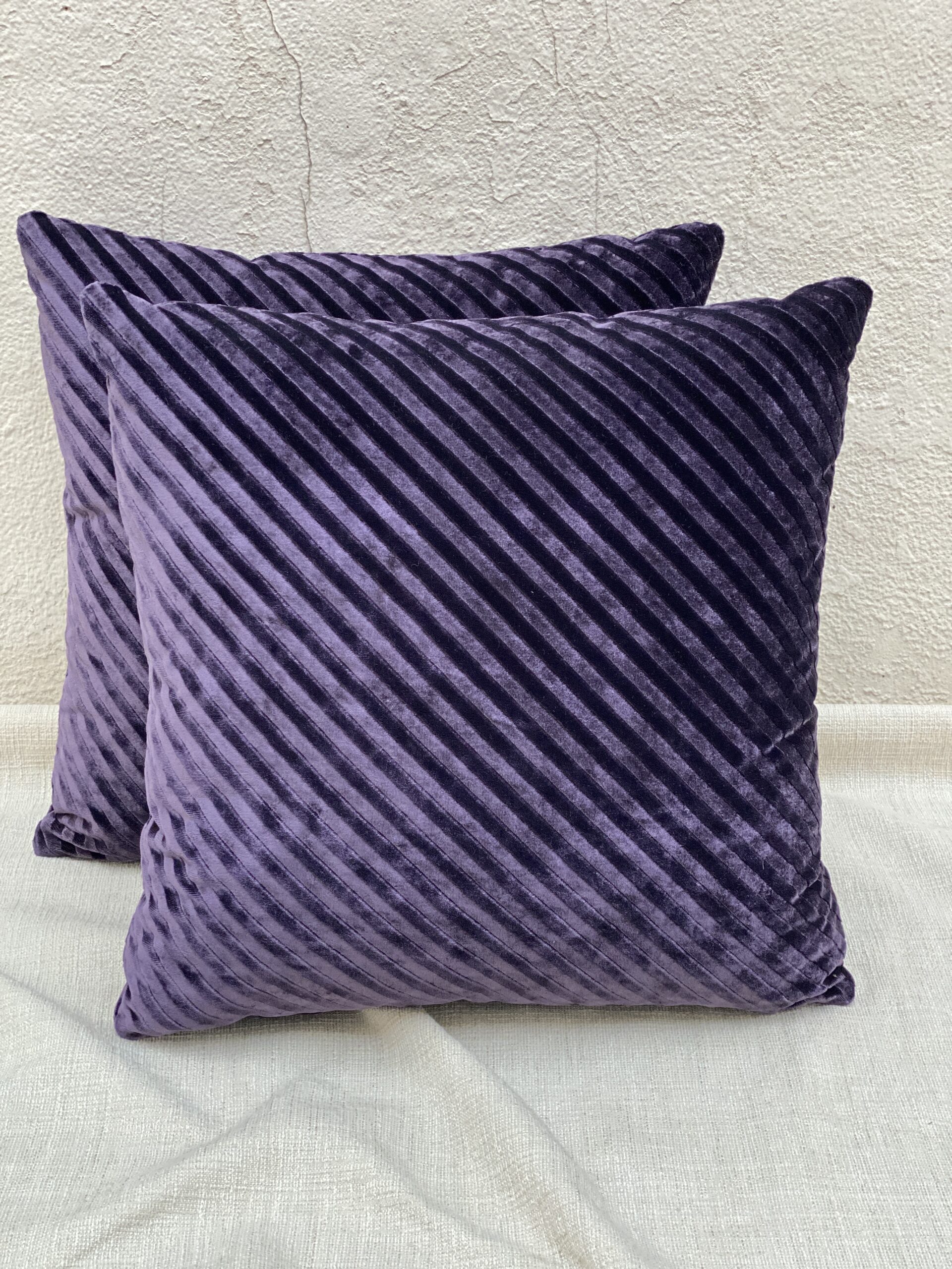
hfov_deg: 28.0
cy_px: 634
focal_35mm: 52
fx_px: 1907
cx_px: 476
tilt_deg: -22.5
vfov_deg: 36.8
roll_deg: +0.3
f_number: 2
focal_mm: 6
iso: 250
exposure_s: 1/122
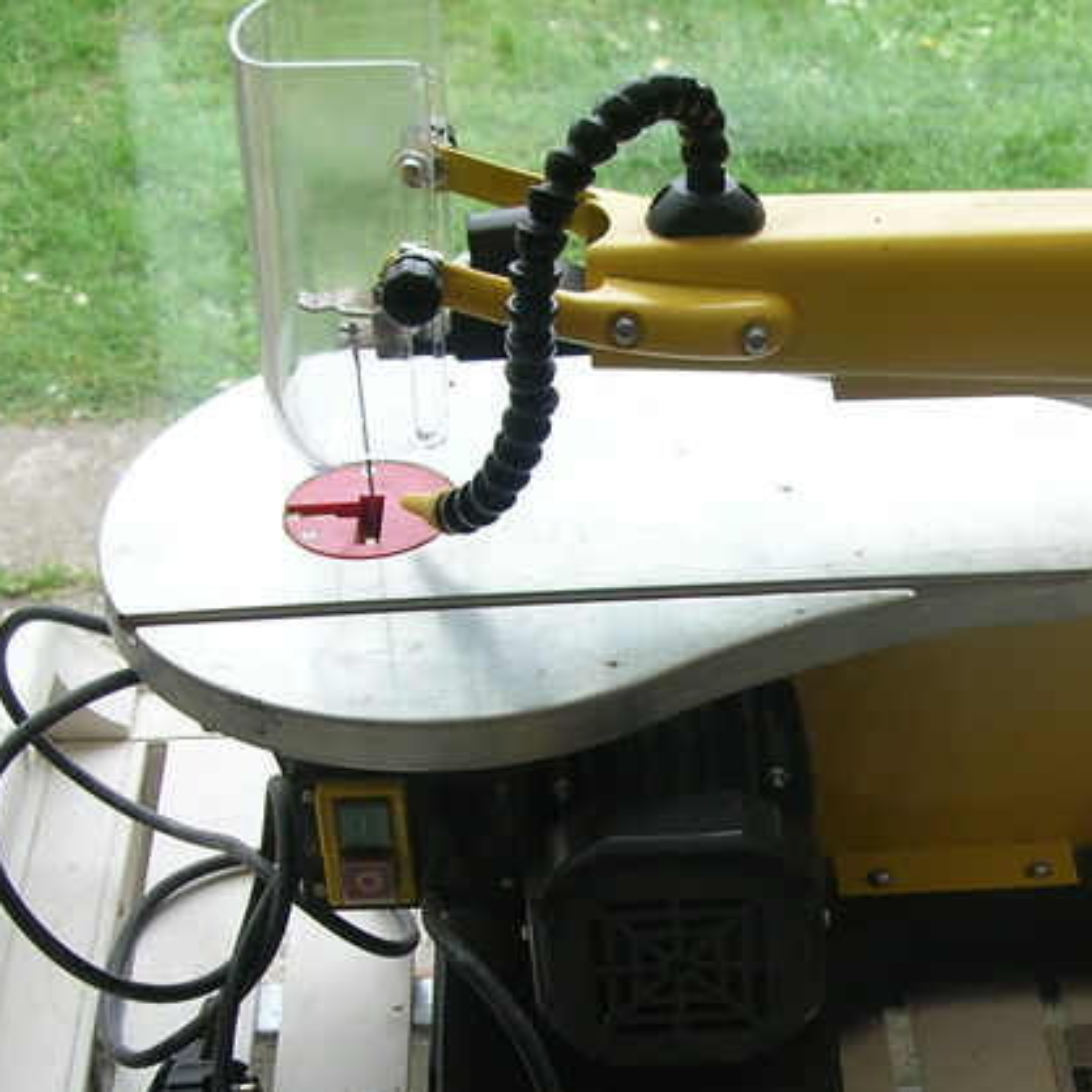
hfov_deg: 22.3
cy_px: 852
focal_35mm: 76
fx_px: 2712
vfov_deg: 22.5
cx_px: 961
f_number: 2.7
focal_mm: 6
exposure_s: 1/92.6
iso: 50
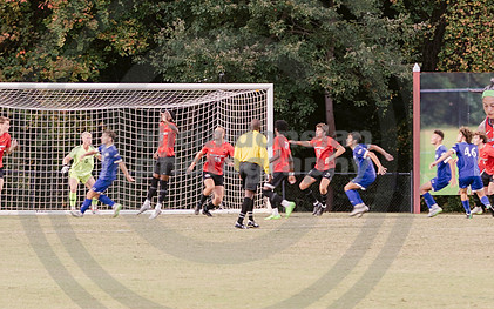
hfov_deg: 6.4
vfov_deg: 4.0
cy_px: 106
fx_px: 4388
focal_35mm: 326
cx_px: 283
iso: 640
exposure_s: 1/125
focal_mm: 90
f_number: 3.2
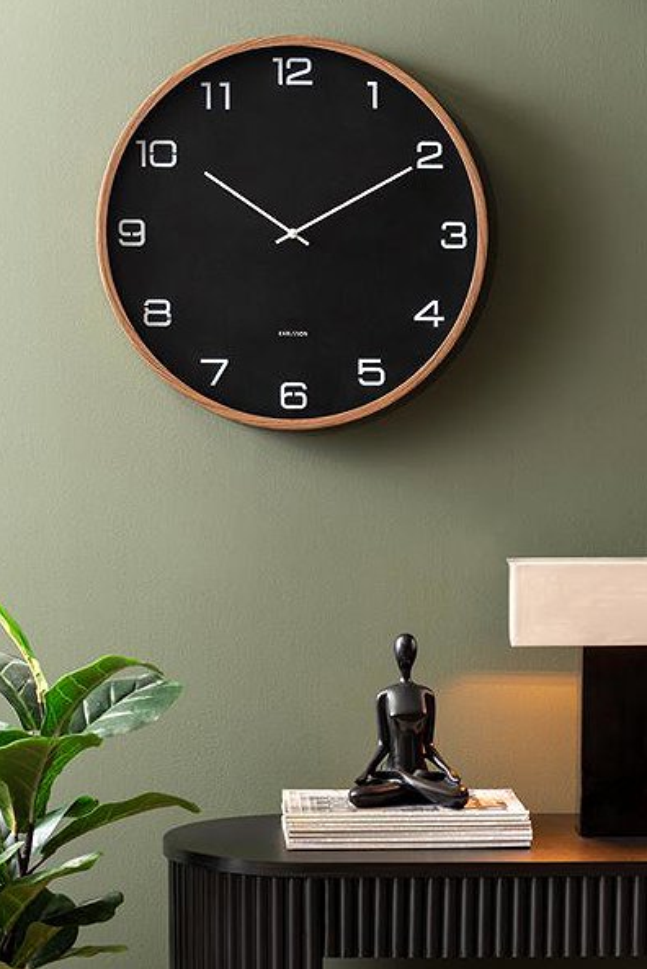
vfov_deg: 21.2
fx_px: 2585
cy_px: 481
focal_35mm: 96
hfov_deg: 14.3
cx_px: 322
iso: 200
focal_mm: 95
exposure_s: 1/10
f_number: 6.3
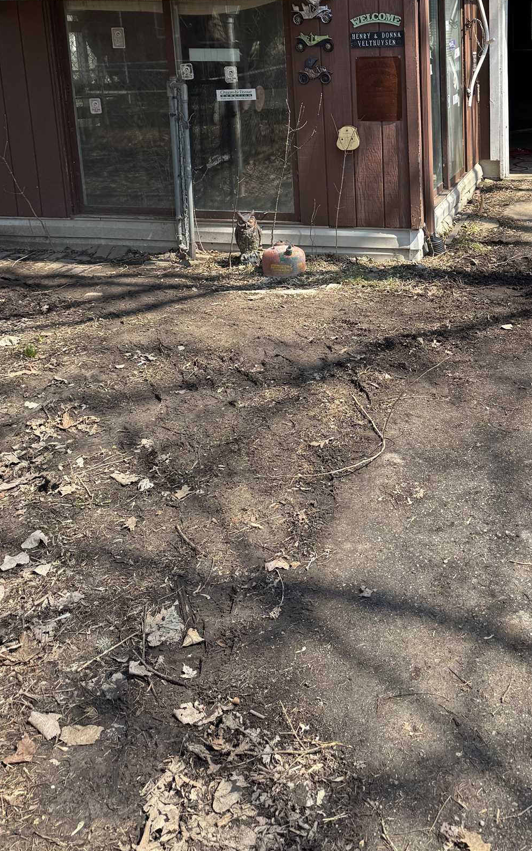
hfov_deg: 33.9
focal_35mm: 37
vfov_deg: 51.0
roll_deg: +3.3
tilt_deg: -12.5
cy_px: 233
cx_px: 385
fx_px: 858
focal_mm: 6.76
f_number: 1.78
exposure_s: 1/1131
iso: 80
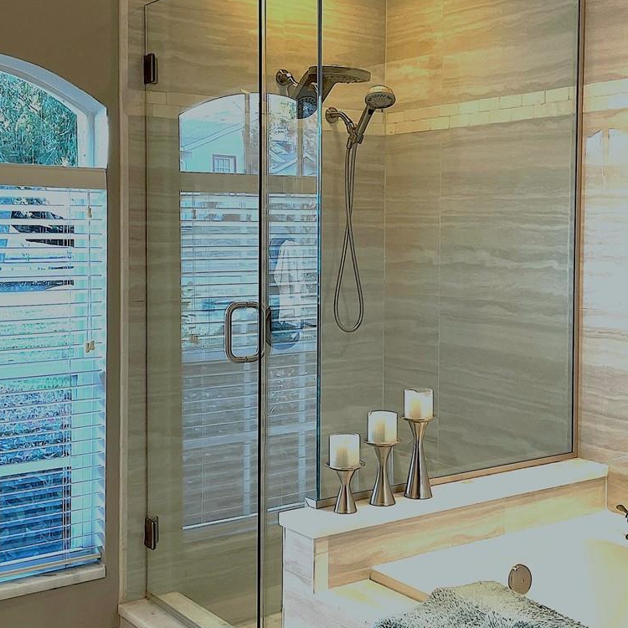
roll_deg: -0.3
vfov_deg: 34.6
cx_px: 353
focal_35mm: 49
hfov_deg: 34.6
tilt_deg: -1.4
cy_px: 263
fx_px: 1006
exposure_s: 1/120
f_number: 1.6
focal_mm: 4.2
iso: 125
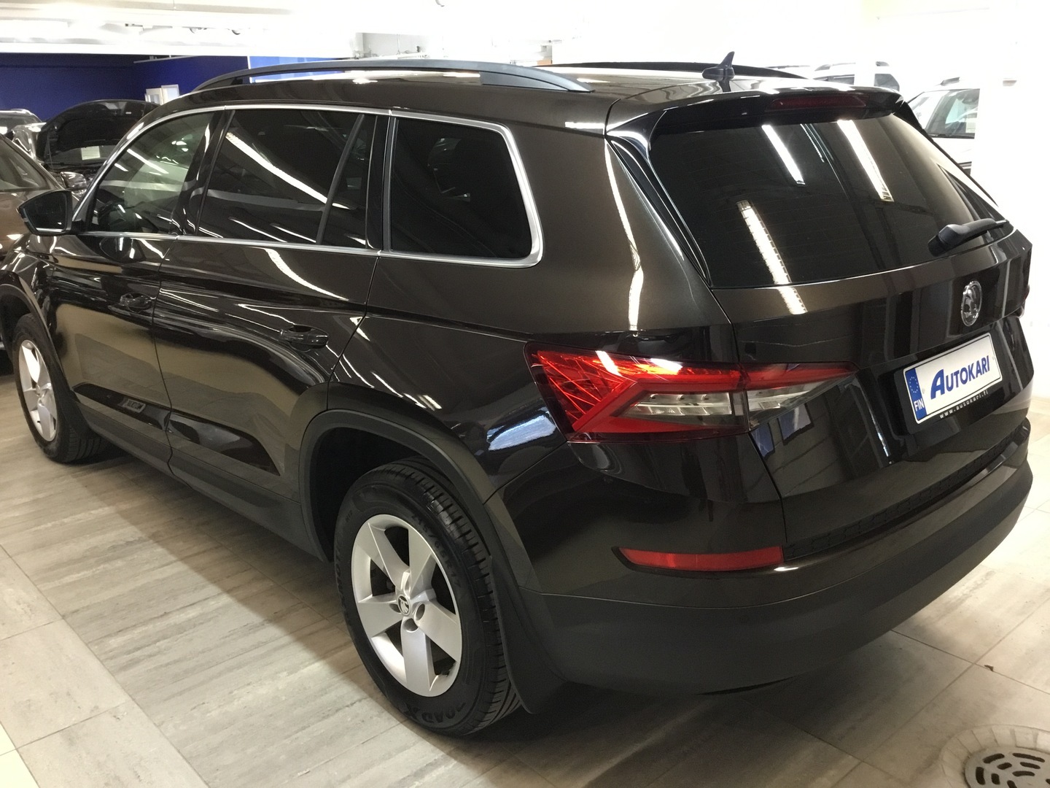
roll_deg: +2.2
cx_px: 525
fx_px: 940
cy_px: 394
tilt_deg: -17.4
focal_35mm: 31
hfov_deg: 58.4
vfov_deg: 45.4
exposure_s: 1/33
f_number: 2.4
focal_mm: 3.3
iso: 200
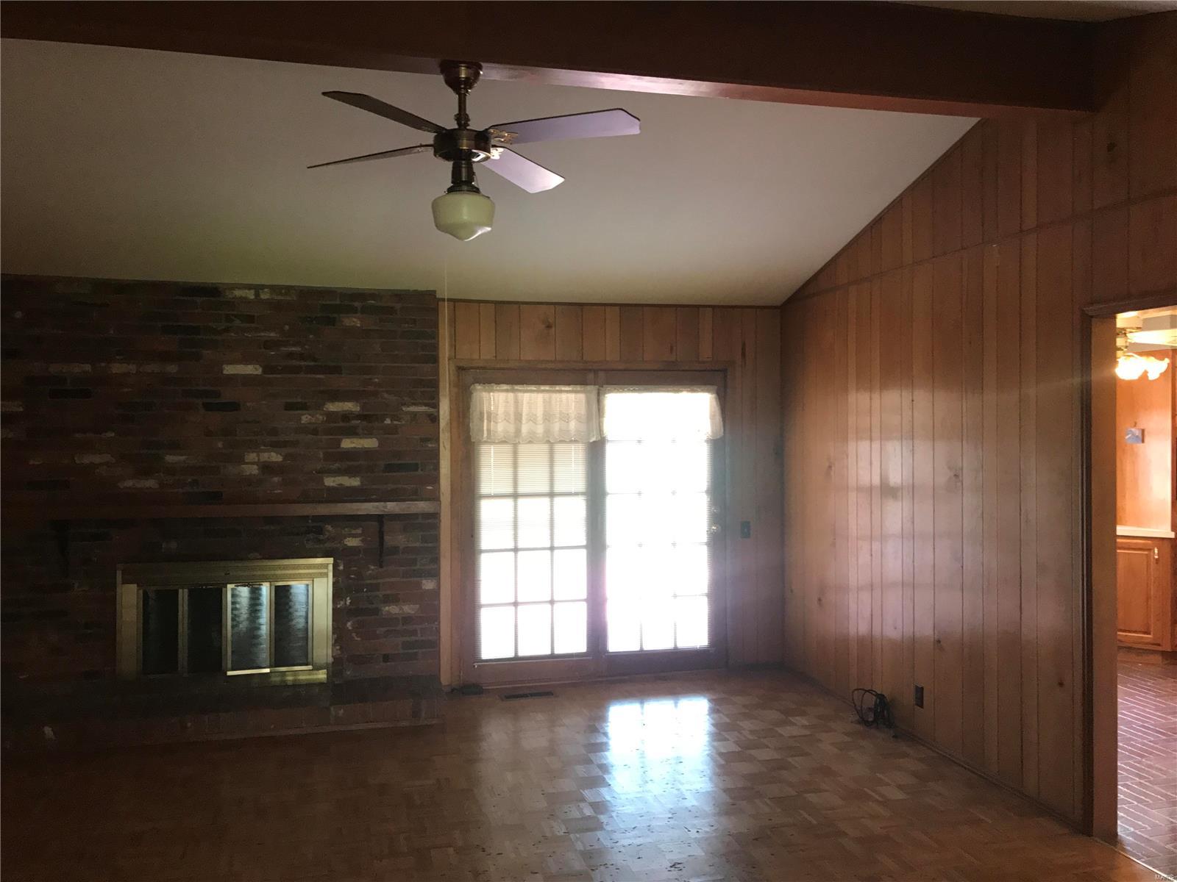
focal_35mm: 28
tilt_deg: -0.6
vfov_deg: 49.7
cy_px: 441
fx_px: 952
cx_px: 588
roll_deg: +0.5
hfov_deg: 63.4
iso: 160
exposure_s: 1/30
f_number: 1.8
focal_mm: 3.99
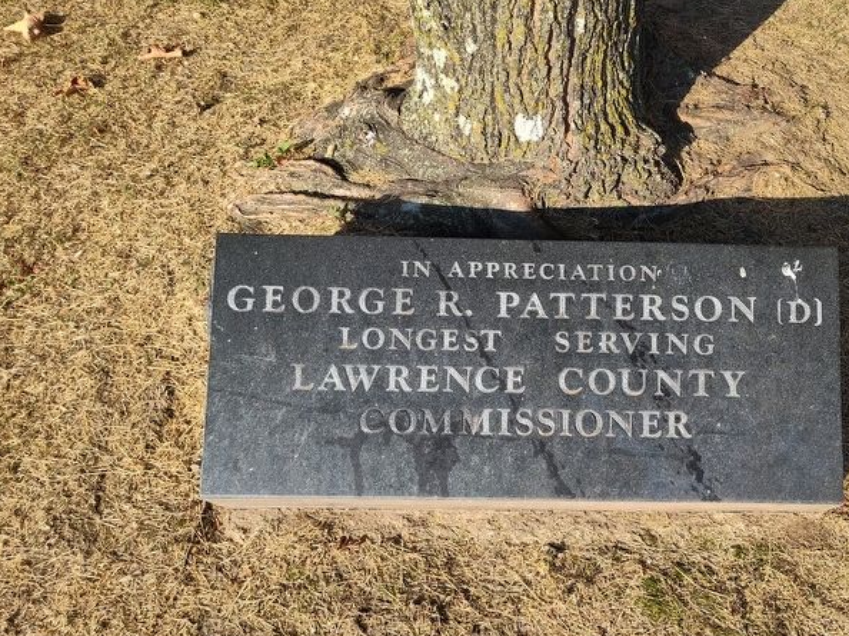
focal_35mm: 31
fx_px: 760
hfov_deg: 57.5
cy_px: 349
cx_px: 540
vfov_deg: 45.4
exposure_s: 1/536
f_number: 1.8
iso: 100
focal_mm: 5.56
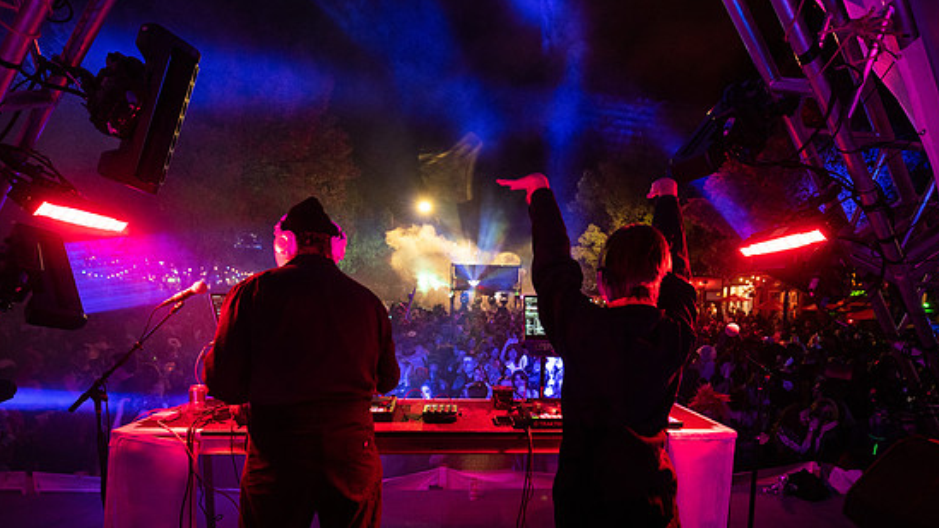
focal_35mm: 18
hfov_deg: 92.6
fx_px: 448
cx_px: 481
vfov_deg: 59.7
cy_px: 351
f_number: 3.5
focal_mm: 14
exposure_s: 1/100
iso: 2000
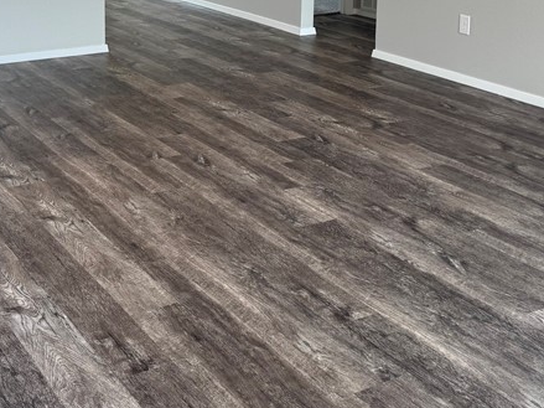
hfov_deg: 34.0
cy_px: -22
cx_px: 170
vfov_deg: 24.6
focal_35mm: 56
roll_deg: -0.3
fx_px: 880
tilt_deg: -8.3
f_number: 1.78
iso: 80
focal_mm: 6.76
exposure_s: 1/130
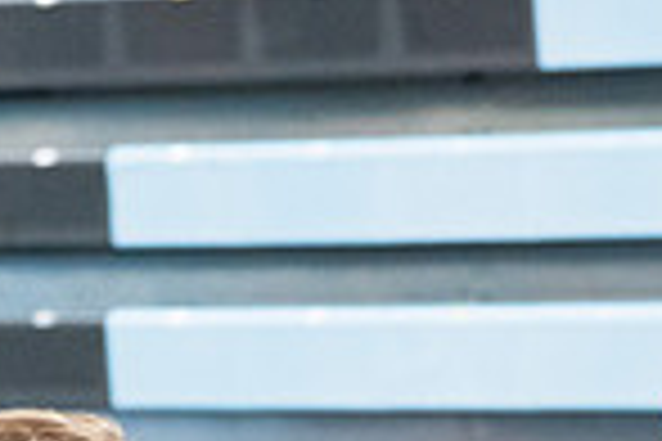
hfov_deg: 6.1
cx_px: 369
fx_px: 6233
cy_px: 758
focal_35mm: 339
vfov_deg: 4.0
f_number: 5.6
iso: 4000
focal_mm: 86
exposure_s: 1/250
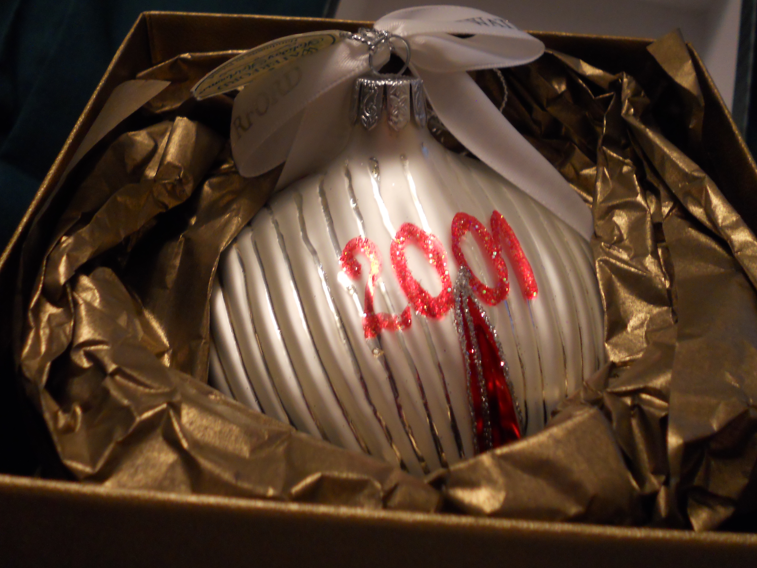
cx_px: 353
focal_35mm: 39
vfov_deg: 36.7
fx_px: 853
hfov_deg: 47.8
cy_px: 234
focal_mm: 5.8
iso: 200
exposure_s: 1/30
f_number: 3.5
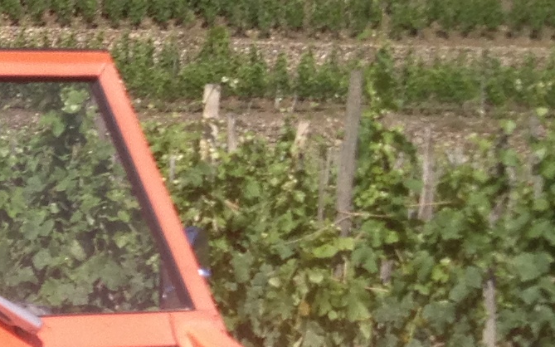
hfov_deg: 10.5
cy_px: 325
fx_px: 2737
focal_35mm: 181
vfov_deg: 7.2
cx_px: -592
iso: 64
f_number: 2.4
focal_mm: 4.28
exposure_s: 1/1577
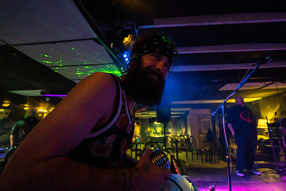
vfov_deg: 75.4
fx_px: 124
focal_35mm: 16
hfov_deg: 98.2
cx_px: 153
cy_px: 96
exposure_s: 1/250
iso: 1600
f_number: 2.8
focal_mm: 14
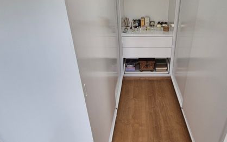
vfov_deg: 54.5
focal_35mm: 22
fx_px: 136
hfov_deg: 78.2
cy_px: 55
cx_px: 142
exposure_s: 1/60
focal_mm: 2.2
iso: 125
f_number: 2.2
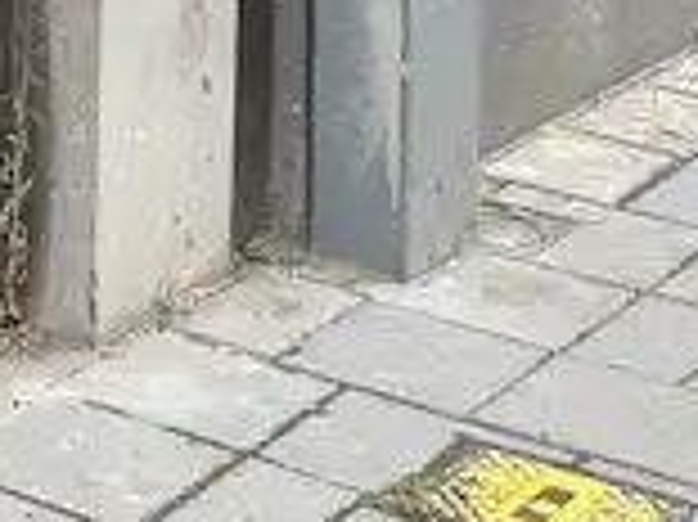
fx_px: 3748
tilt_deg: -4.5
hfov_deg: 9.2
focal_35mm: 186
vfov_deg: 7.5
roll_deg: -0.2
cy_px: -657
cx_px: -1121
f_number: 1.78
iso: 80
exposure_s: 1/584
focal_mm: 6.76
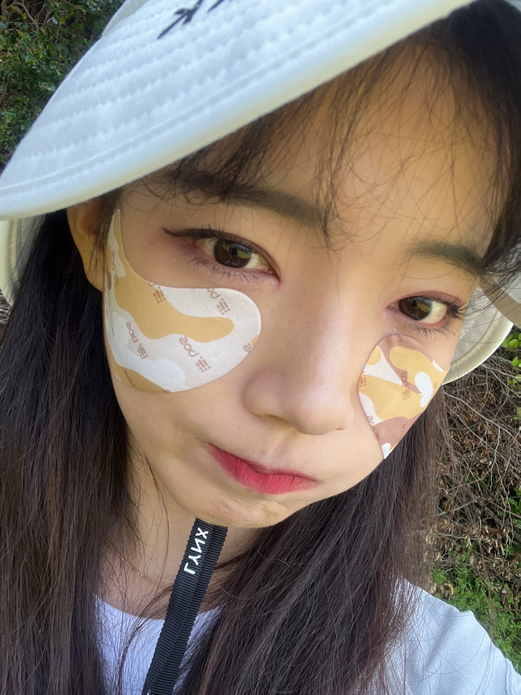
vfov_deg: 60.0
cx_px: 260
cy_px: 348
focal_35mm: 30
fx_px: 602
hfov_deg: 46.8
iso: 40
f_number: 2.2
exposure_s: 1/121
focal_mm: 2.71
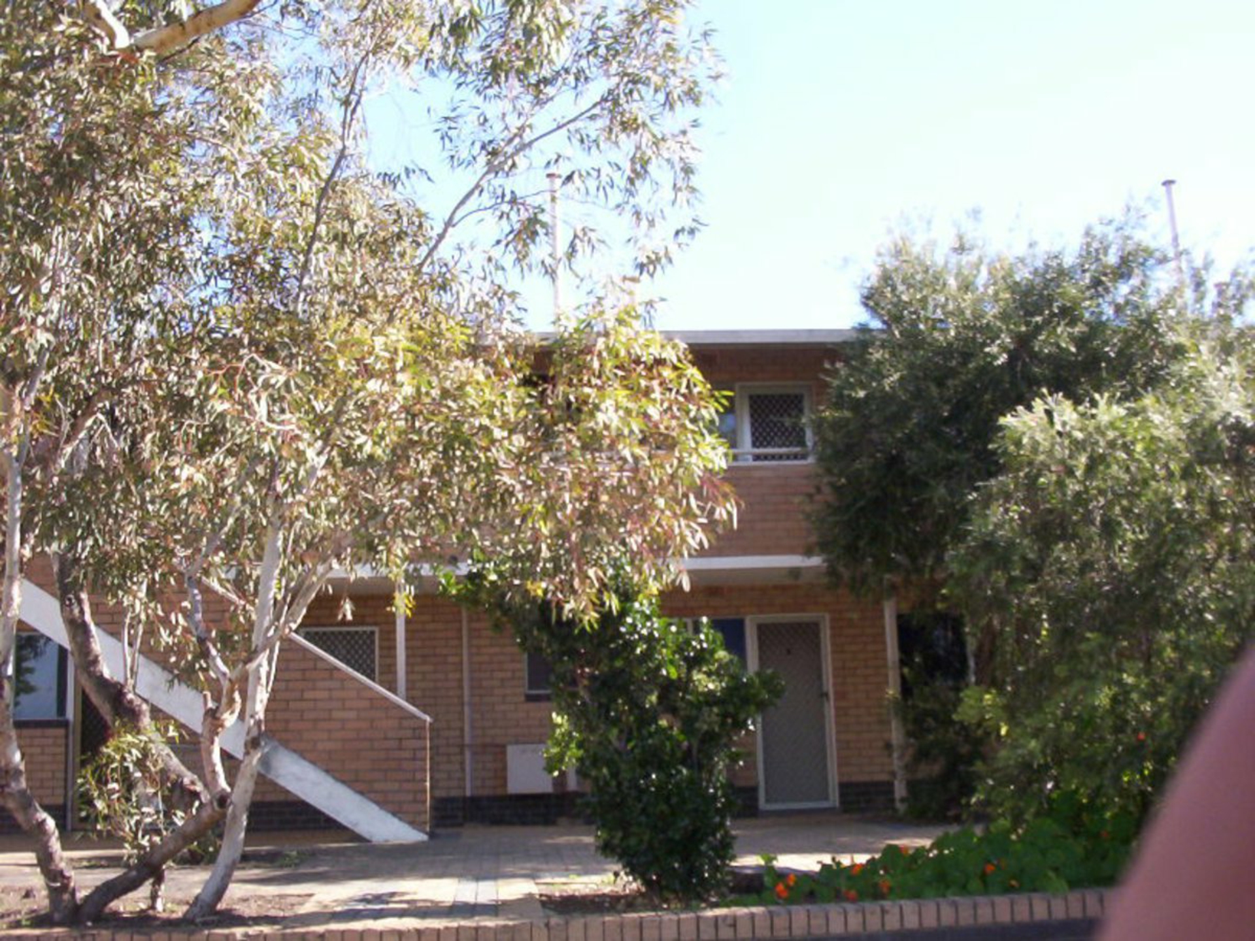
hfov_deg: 47.9
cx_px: 628
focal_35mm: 39
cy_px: 470
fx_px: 1414
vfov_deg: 36.8
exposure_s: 1/175
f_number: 4.5
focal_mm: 6
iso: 100
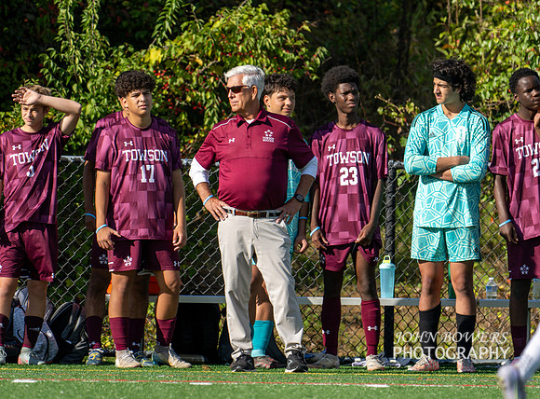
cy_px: 170
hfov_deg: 2.9
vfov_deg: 2.1
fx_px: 10721
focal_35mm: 691
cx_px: 266
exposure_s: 1/1600
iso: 125
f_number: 4.5
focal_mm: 400
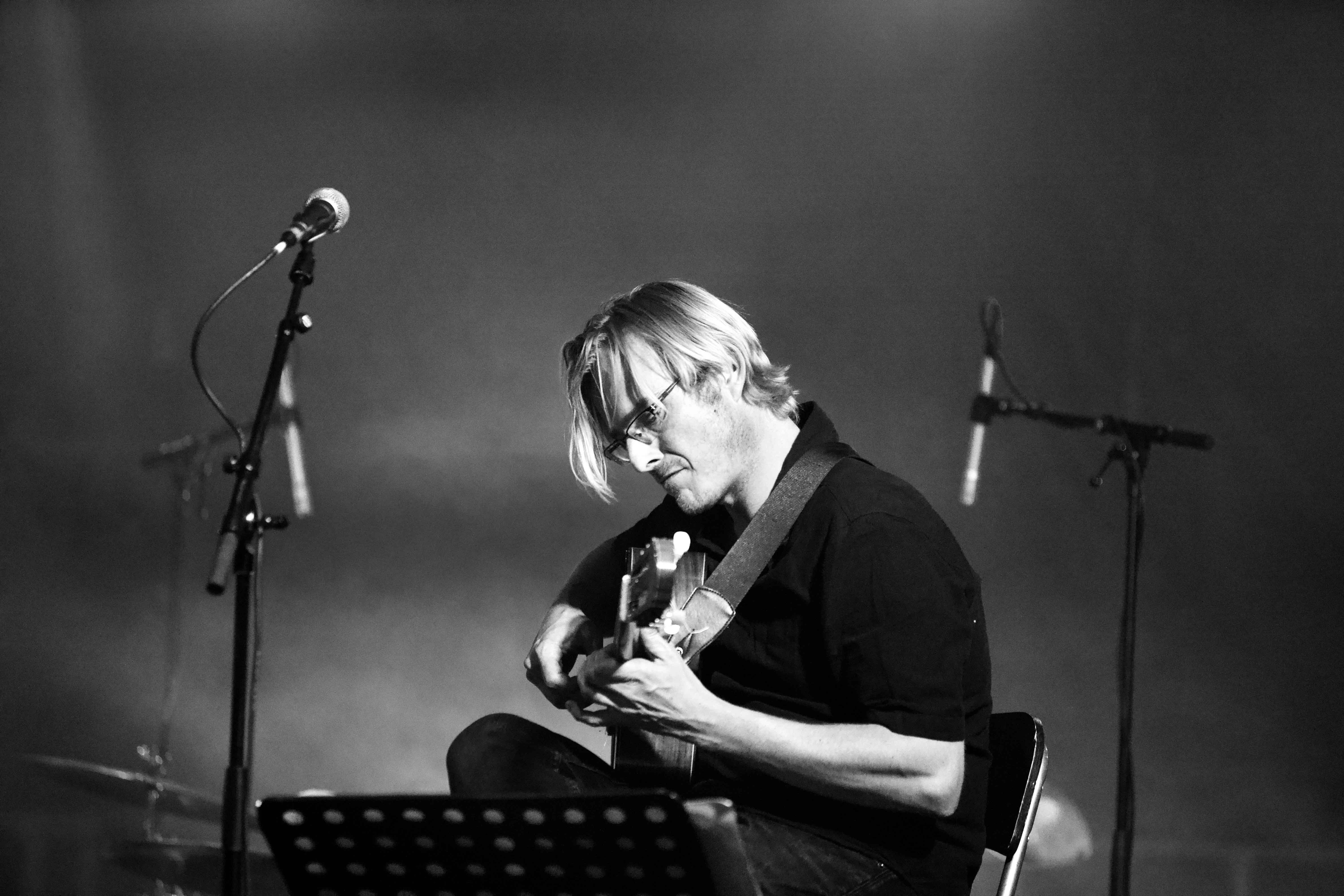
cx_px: 672
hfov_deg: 10.3
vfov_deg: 6.9
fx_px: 7466
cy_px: 448
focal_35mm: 200
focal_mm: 200
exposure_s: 1/640
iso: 5000
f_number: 2.8
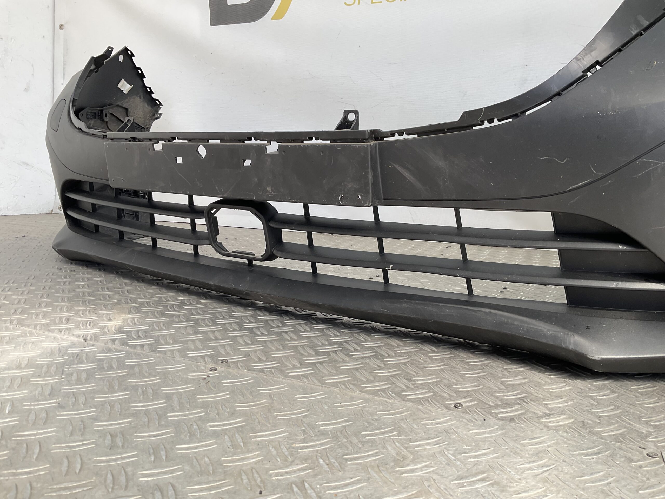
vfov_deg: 48.2
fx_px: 557
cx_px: 332
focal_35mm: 29
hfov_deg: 61.7
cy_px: 250
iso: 16
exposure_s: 1/186
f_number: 1.8
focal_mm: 3
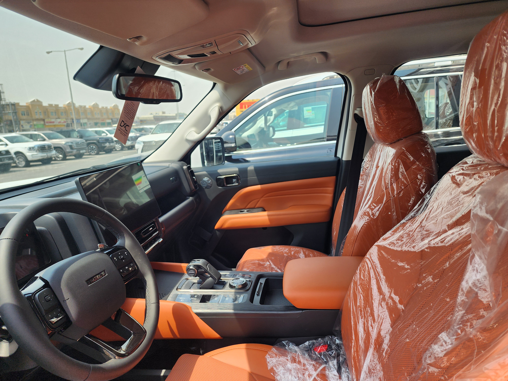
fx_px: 338
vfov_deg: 58.9
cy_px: 190
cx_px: 254
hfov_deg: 73.9
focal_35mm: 23
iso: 12
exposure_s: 1/347
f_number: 1.8
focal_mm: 6.4
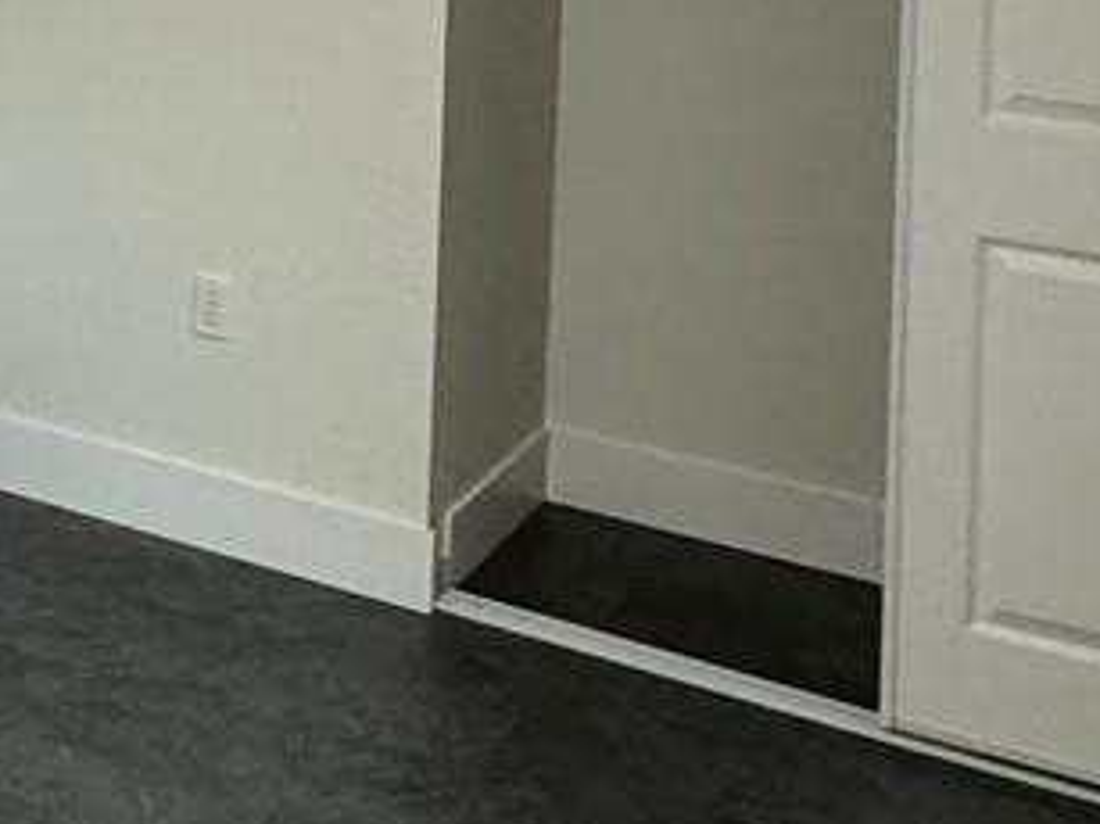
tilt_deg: -1.6
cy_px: -326
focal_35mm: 73
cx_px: -319
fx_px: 2319
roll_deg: -2.2
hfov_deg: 23.6
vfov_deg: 18.4
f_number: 2.2
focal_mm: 2.22
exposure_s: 1/60
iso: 320
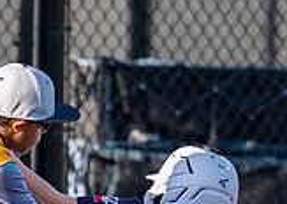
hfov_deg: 1.1
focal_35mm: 1809
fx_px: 14727
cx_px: -72
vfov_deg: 0.8
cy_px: 201
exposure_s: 1/5000
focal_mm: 200
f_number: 2.8
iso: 320
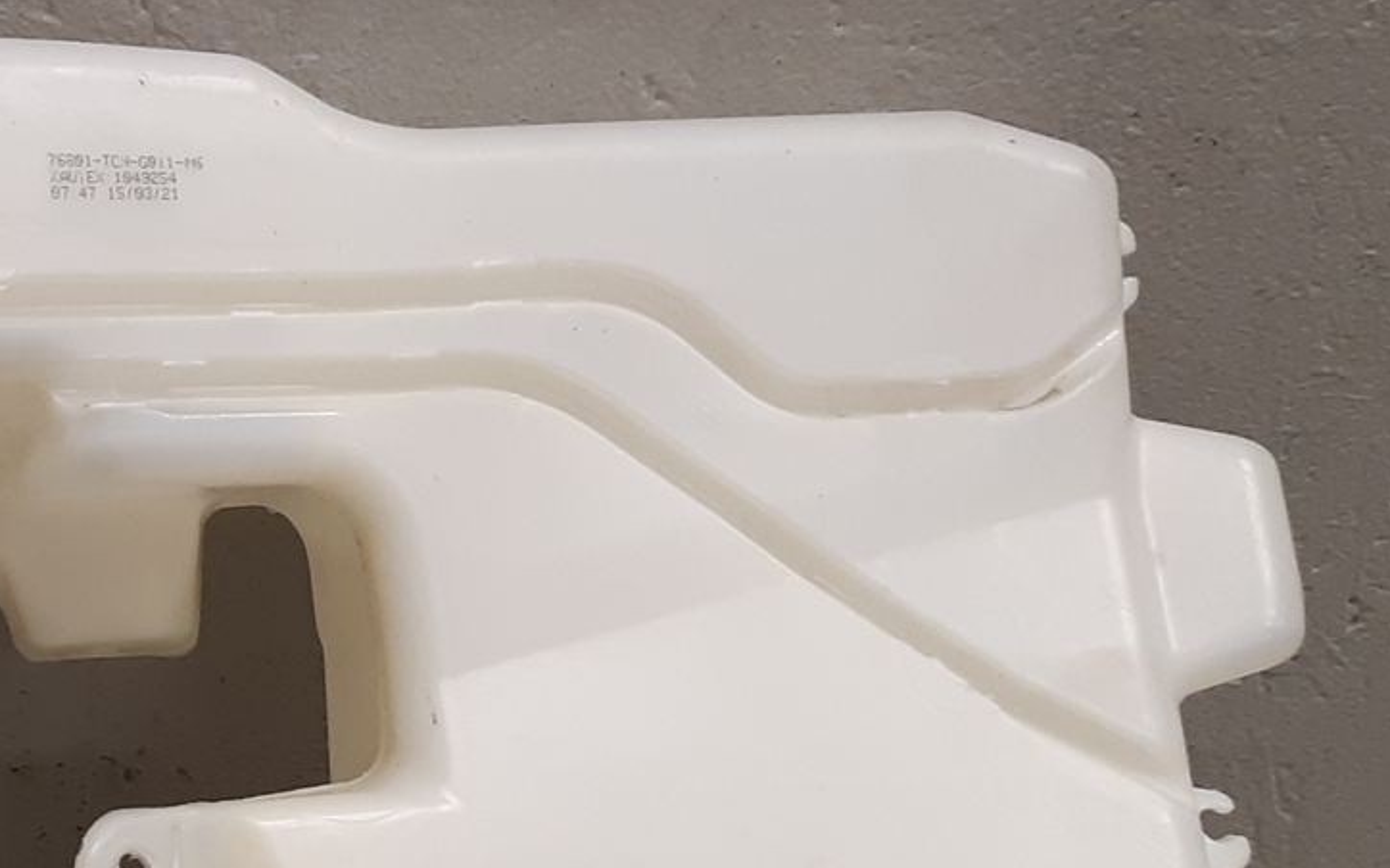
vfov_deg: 16.6
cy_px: 699
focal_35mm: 78
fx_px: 2954
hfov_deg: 23.1
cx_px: -476
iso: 100
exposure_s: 1/50
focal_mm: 3.93
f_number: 1.7
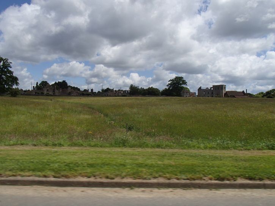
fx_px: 222
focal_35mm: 28
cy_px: 103
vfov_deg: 49.8
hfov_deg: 63.4
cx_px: 138
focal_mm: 5
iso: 125
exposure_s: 1/250
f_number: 11
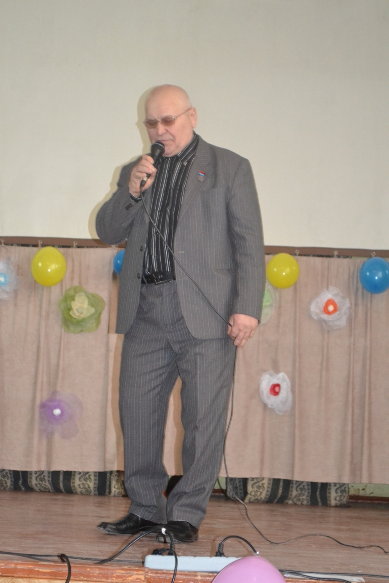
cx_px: 194
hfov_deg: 17.5
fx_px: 1264
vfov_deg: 26.0
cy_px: 292
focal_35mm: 78
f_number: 5.6
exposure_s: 1/60
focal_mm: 52
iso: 3200
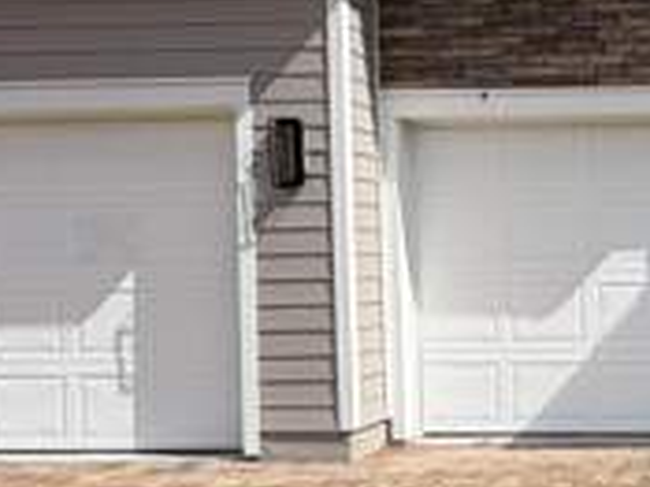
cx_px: 750
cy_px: 316
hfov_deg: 27.2
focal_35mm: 64
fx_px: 1201
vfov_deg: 22.8
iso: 20
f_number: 2.2
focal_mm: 2.22
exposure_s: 1/770
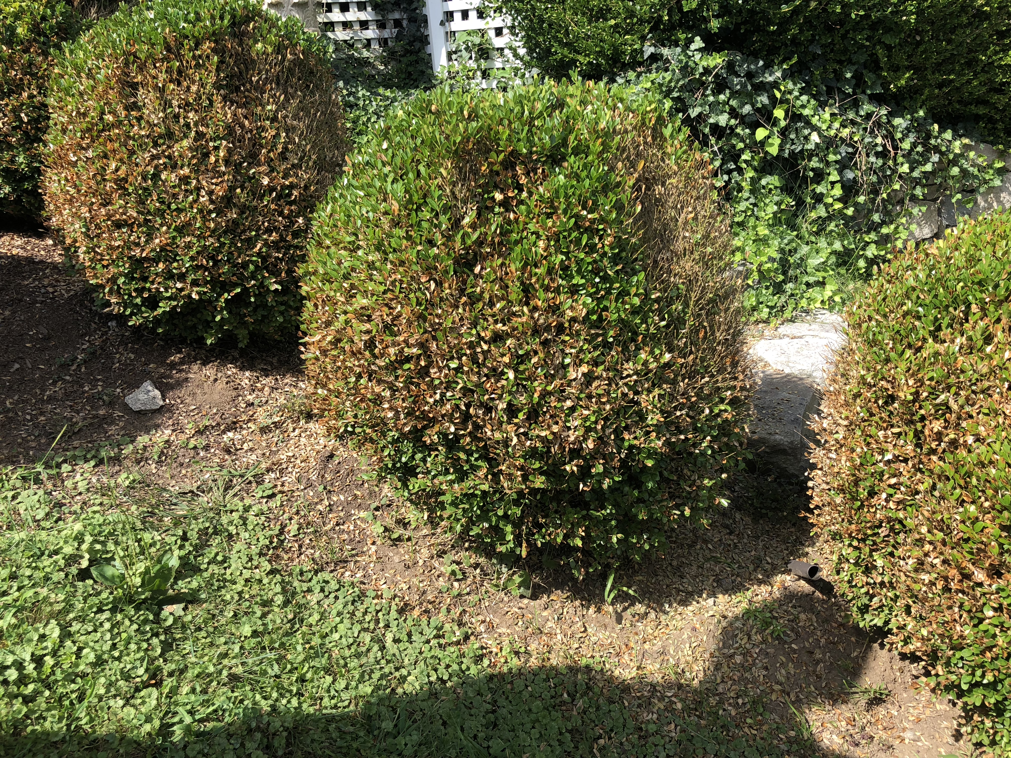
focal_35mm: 28
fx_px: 818
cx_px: 506
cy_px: 379
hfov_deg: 63.4
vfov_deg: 49.7
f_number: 1.8
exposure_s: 1/738
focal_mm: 3.99
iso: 20
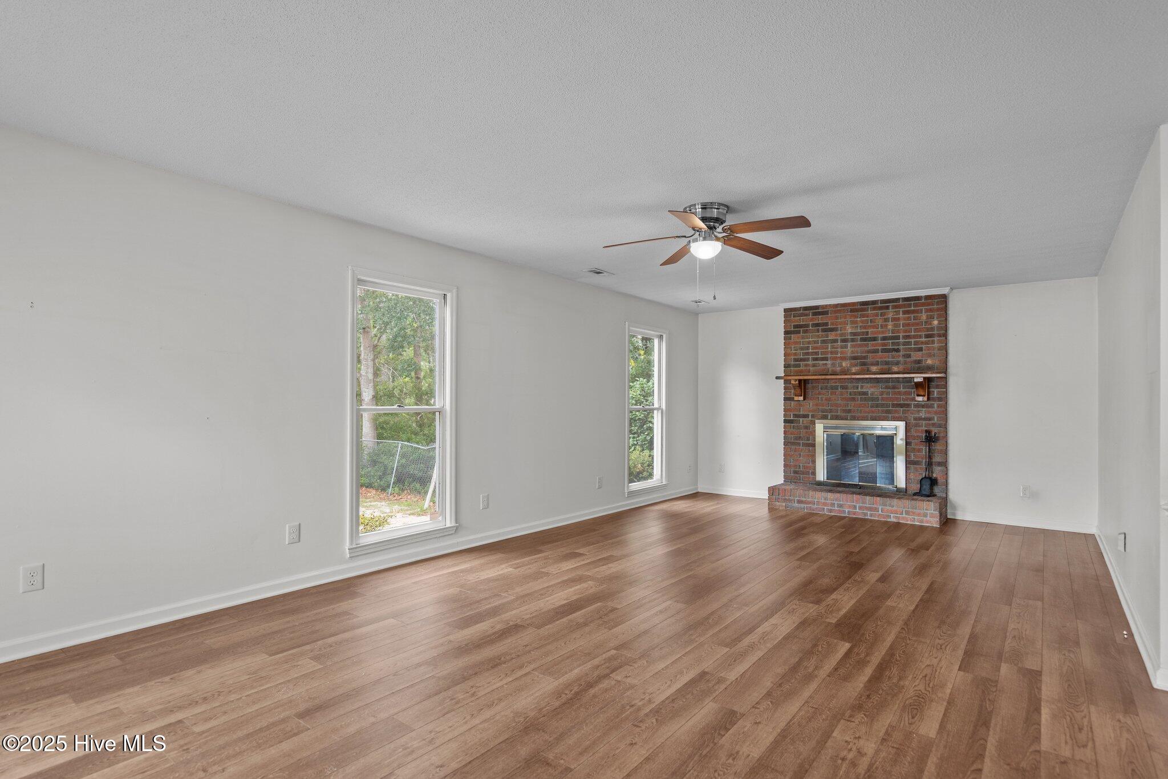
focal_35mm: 18
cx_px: 584
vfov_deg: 67.4
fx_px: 584
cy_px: 390
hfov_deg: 90.0
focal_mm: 18
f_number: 4
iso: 400
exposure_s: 1/4
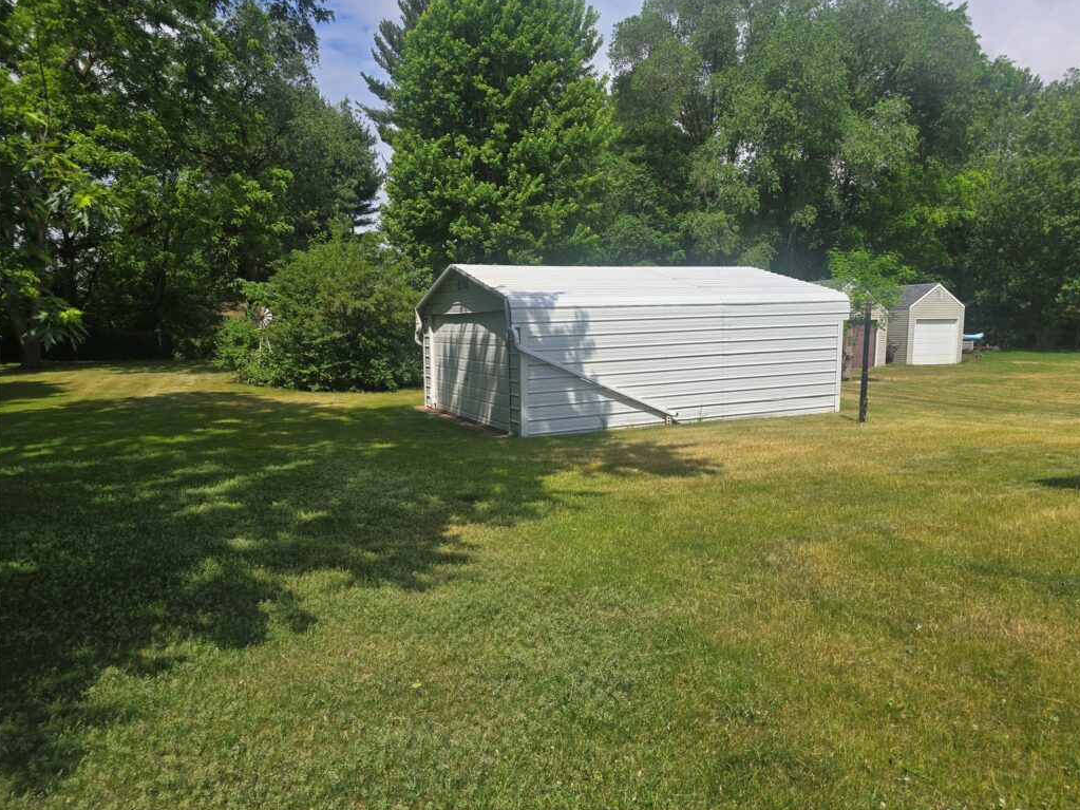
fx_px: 749
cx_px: 557
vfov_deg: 56.8
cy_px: 413
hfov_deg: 71.6
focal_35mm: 24
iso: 12
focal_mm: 6.3
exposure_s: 1/1000
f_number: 1.7
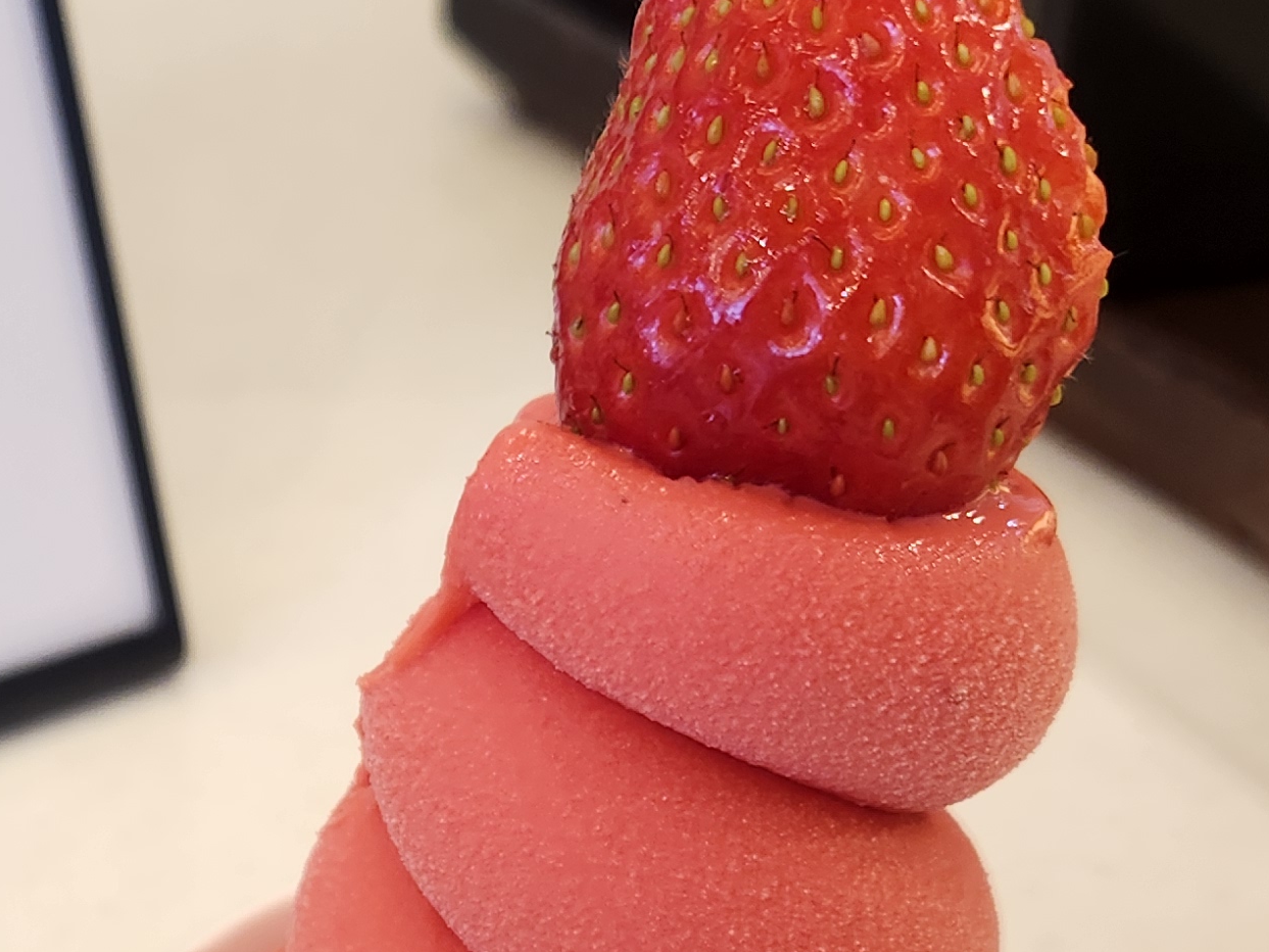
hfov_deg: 25.2
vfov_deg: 19.3
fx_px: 2713
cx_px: 39
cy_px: 959
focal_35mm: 74
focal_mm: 5.4
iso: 100
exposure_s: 1/120
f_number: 1.8
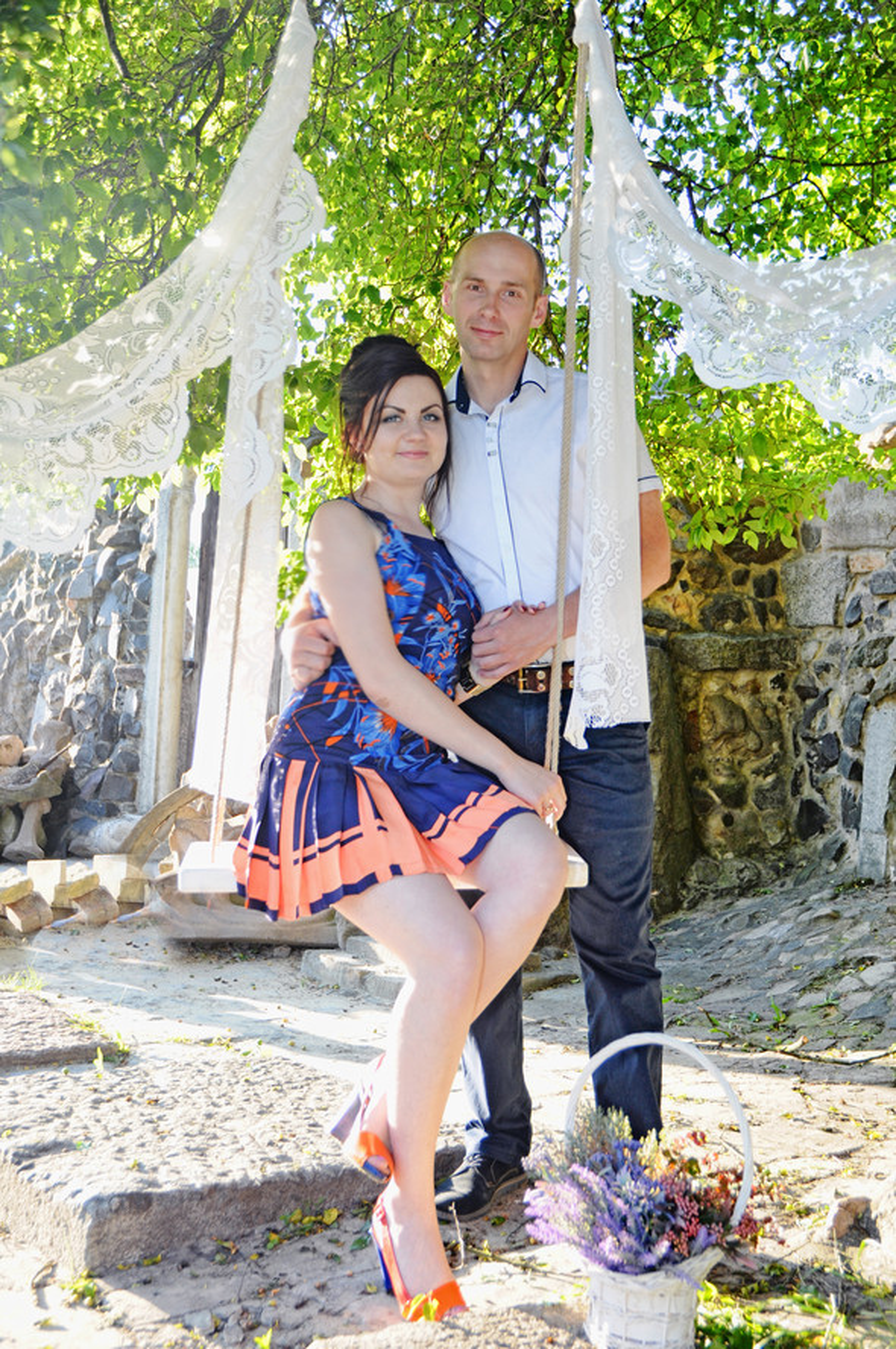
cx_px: 448
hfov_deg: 31.8
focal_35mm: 42
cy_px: 674
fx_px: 1572
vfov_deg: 46.4
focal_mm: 28
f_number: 3.5
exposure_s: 1/100
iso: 200
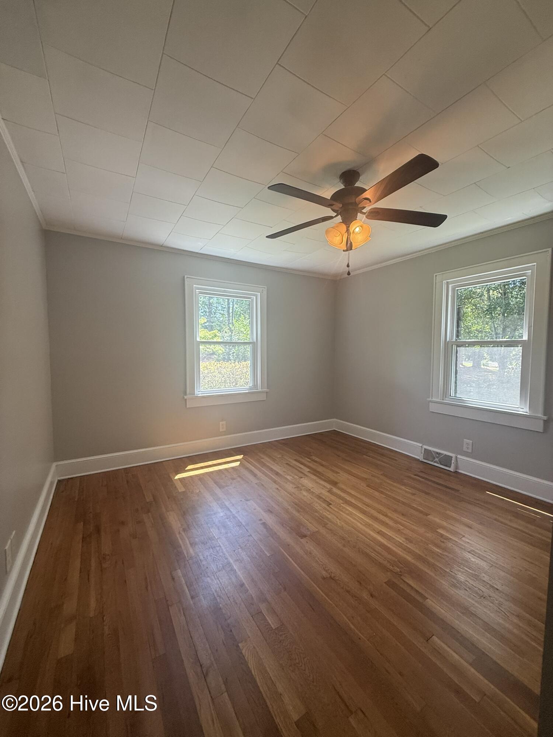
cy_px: 368
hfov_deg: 85.7
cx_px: 276
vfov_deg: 102.1
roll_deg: +0.1
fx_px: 298
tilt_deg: -3.3
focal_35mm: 14
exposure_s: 1/120
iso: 160
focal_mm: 2.22
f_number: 2.2
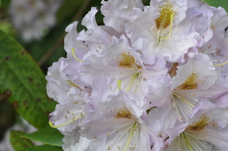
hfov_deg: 15.1
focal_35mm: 136
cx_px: 151
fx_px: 860
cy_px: 92
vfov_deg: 10.1
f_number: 6.7
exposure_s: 1/180
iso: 200
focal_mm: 58
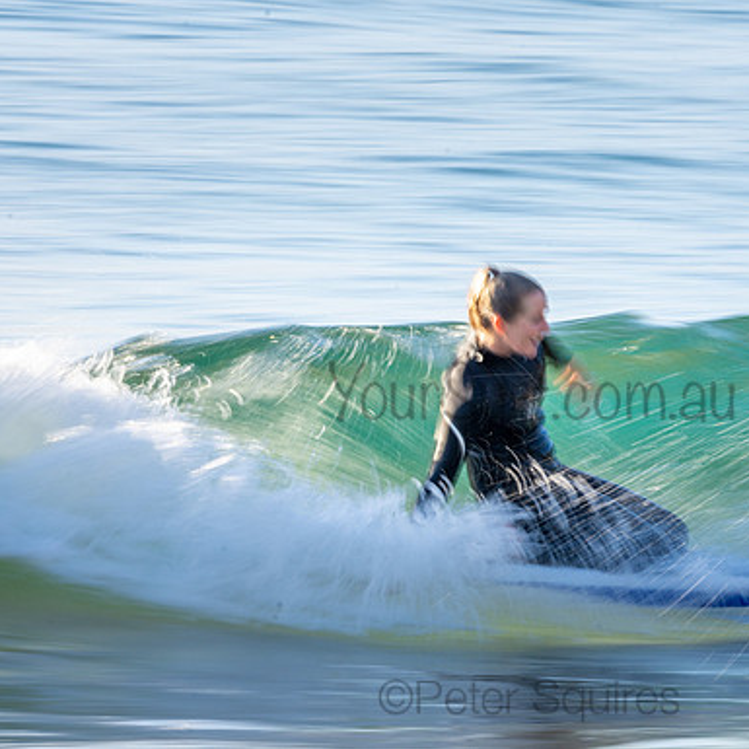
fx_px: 17870
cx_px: 529
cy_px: 374
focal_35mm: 730
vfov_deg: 2.4
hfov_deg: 2.4
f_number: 20
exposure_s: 1/20
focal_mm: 380
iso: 100
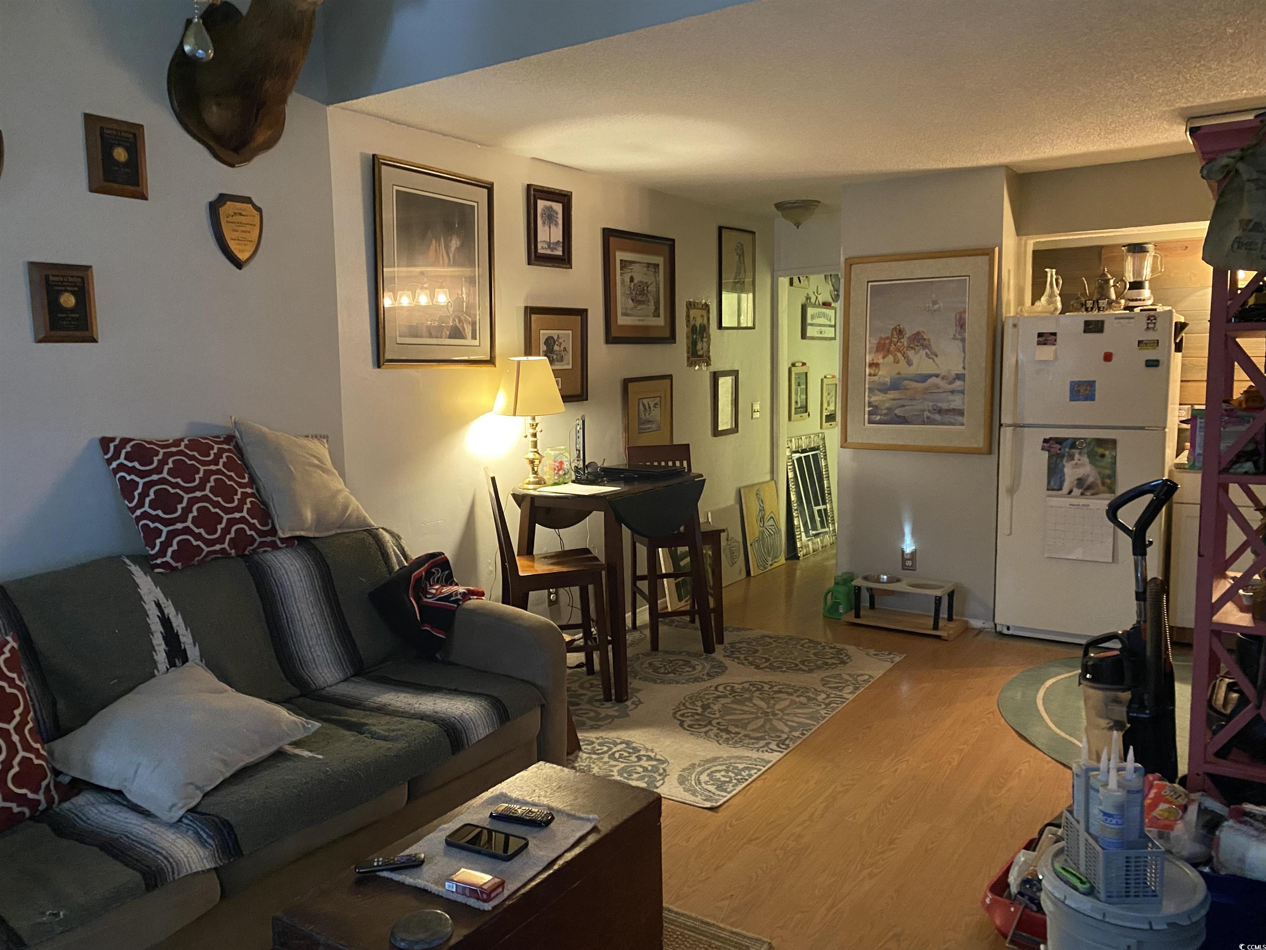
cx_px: 633
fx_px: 951
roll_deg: +0.4
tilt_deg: -5.3
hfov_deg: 67.3
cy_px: 475
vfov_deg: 53.1
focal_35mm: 26
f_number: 1.8
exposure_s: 1/30
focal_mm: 4.25
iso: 640
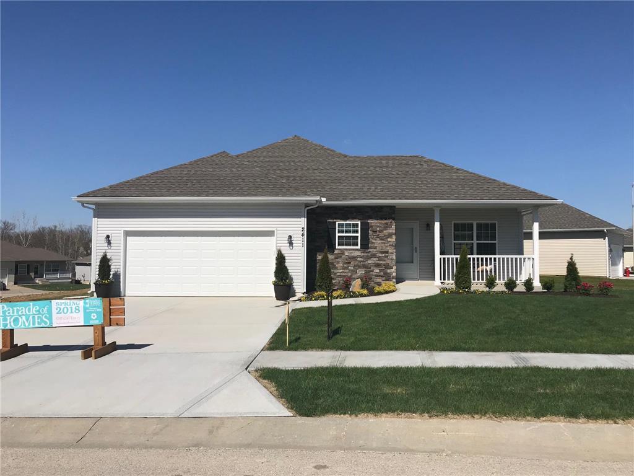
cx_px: 317
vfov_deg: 49.7
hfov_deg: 63.4
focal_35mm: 28
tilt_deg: +1.8
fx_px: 513
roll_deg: +1.2
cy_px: 238
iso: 20
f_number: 1.8
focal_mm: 3.99
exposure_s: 1/5650
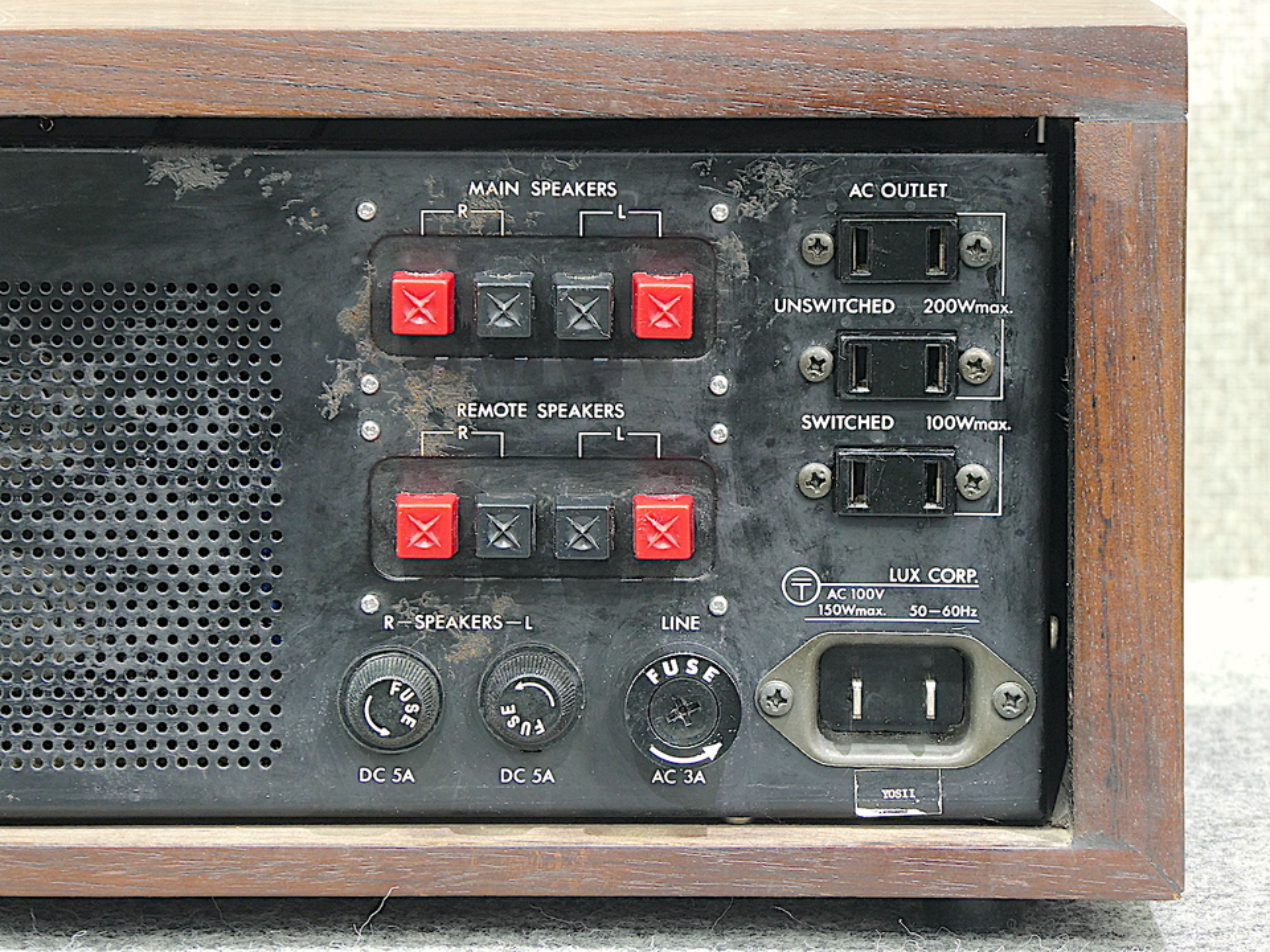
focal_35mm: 160
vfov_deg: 9.3
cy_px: 476
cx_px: 635
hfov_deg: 12.3
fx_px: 5870
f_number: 5.6
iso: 100
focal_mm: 28.7
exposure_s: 4
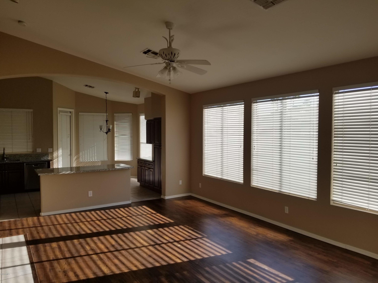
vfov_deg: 53.1
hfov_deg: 67.3
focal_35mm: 26
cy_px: 142
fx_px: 284
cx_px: 189
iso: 50
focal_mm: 4.3
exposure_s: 1/588
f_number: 1.7
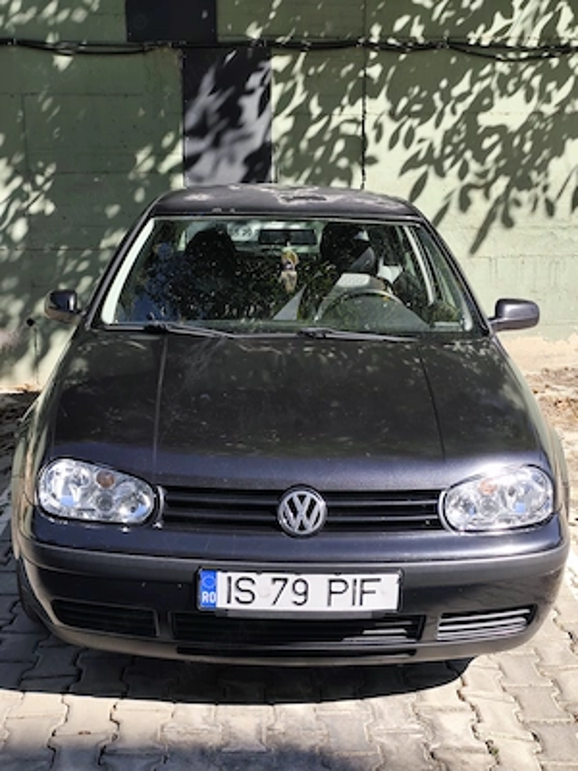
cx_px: 289
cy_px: 386
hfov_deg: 31.5
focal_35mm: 46
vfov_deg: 41.2
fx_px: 1024
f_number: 1.65
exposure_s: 1/476
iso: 50
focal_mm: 6.19
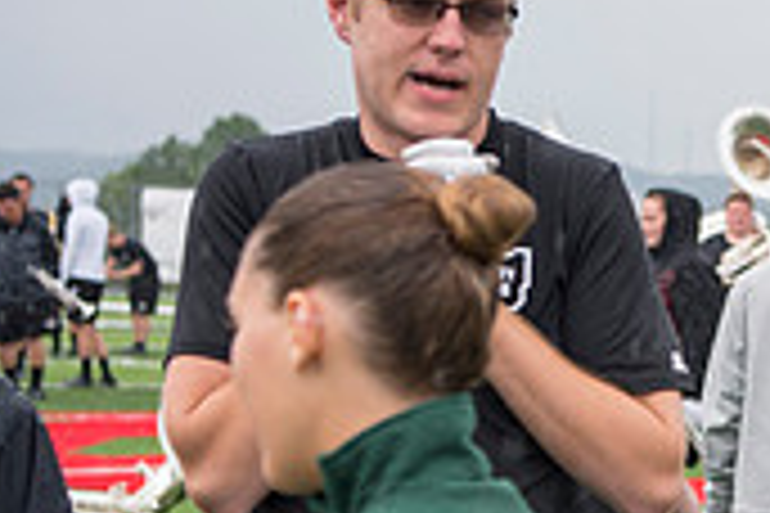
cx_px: 1270
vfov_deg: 8.0
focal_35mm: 170
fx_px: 3636
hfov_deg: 11.4
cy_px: 565
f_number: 4
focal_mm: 50
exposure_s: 1/500
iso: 400
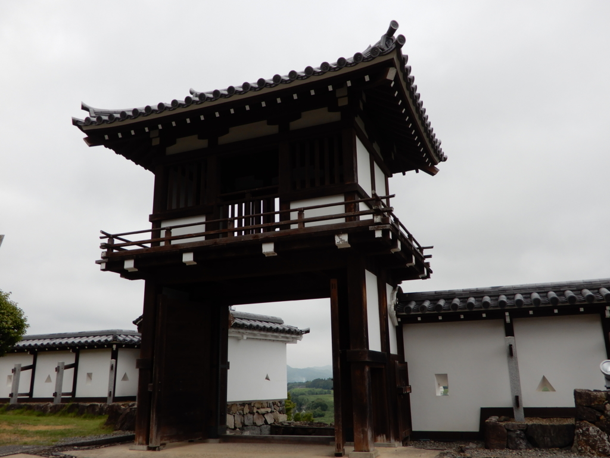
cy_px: 229
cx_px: 305
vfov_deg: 46.8
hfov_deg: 60.0
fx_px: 529
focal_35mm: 30
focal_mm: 5.4
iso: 80
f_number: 3.5
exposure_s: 1/200
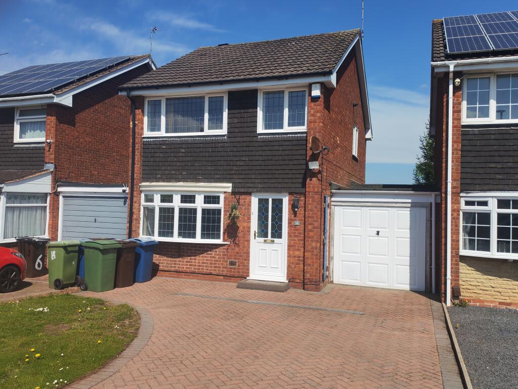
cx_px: 259
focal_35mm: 31
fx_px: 464
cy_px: 194
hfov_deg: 58.4
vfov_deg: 45.4
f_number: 1.9
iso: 50
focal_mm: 6.12
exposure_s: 1/950
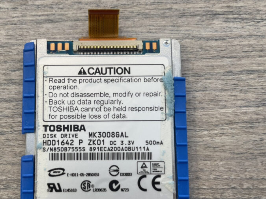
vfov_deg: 37.2
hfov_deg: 48.5
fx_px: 292
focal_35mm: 38
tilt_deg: -84.7
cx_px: 97
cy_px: 138
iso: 32
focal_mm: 5.1
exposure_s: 1/120
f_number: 1.6
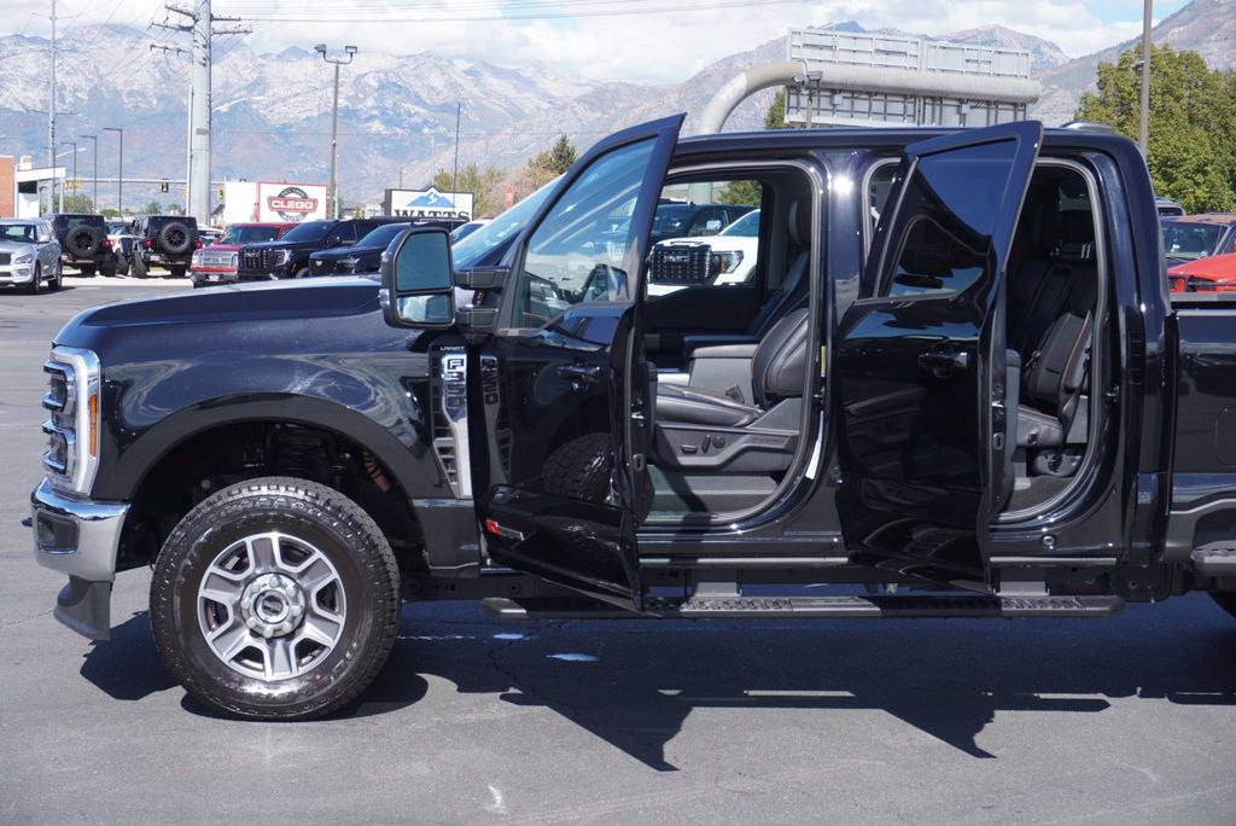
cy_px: 413
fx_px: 2010
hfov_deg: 34.2
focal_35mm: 58
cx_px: 618
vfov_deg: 23.2
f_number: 9
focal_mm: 39
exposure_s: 1/160
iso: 100
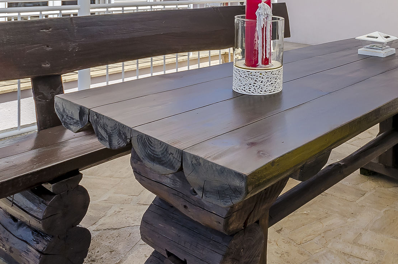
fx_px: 419
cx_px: 345
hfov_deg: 46.7
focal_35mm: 38
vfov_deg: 30.5
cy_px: -40
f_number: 9
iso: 100
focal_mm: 10
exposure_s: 1/200
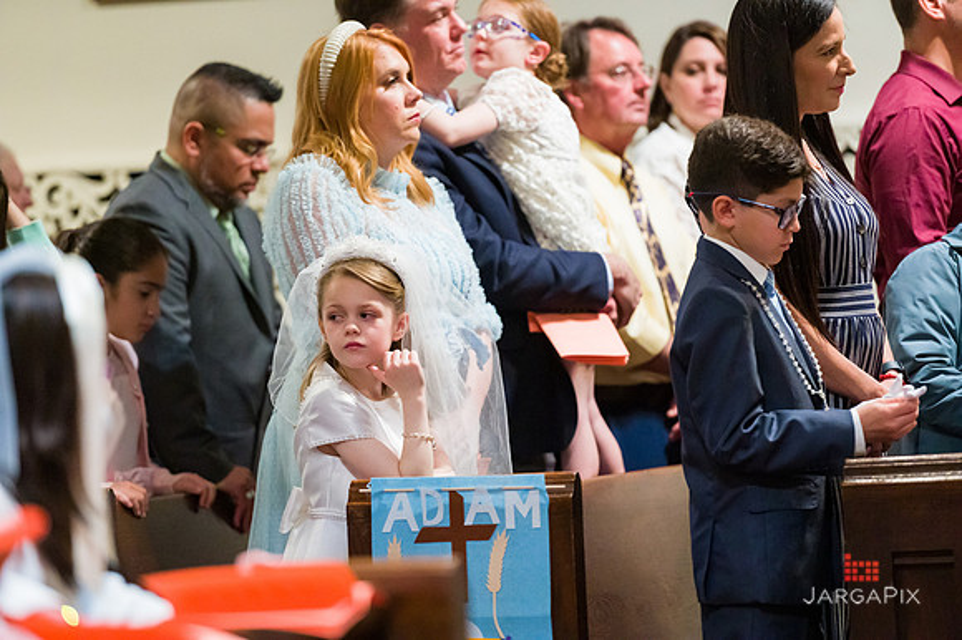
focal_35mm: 200
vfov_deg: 6.9
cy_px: 320
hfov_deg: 10.3
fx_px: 5341
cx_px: 481
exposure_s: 1/200
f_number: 3.2
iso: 6400
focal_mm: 200
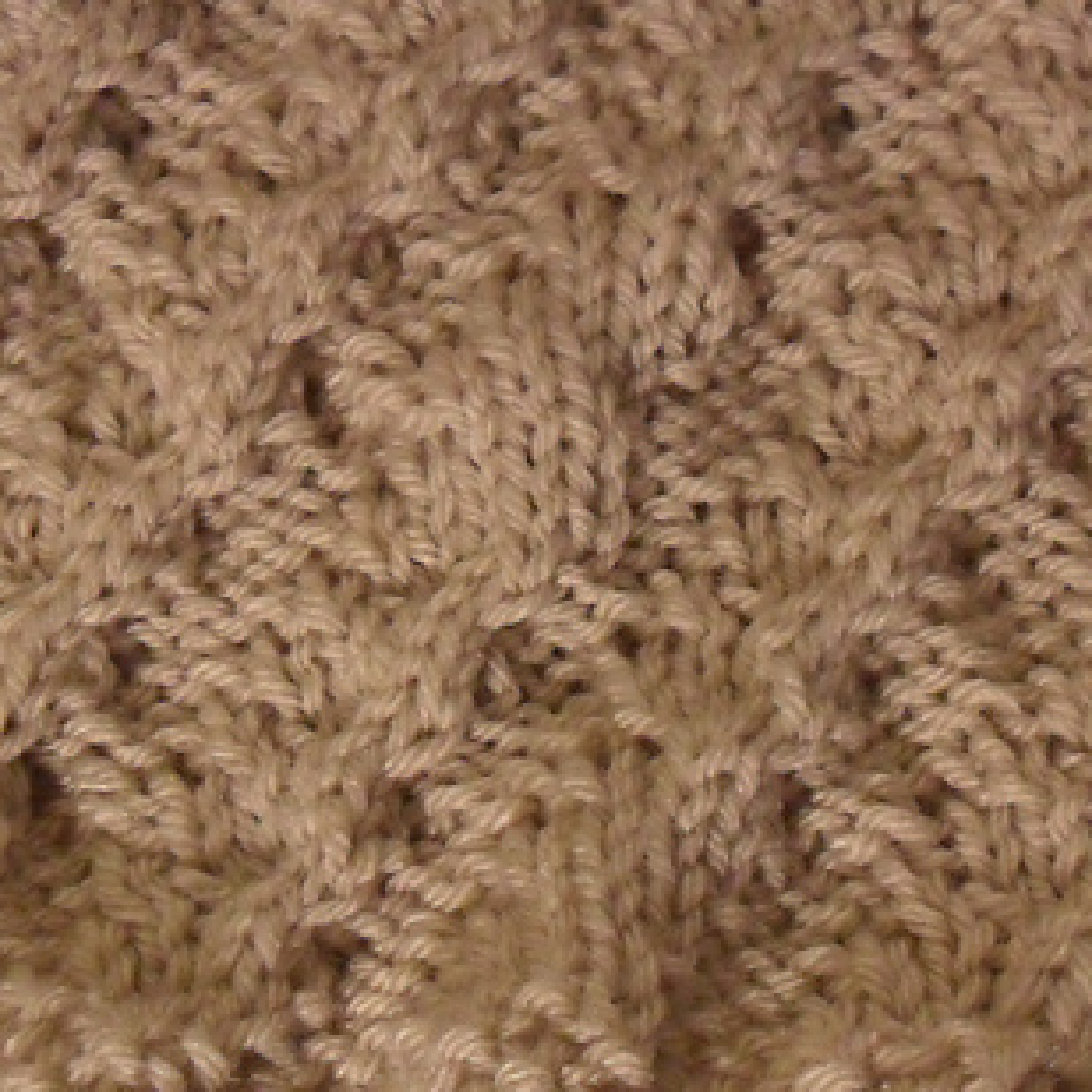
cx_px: 693
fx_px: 2284
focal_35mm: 64
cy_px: 565
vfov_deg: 26.9
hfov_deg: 26.8
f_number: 3
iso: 320
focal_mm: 6.3
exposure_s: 1/15
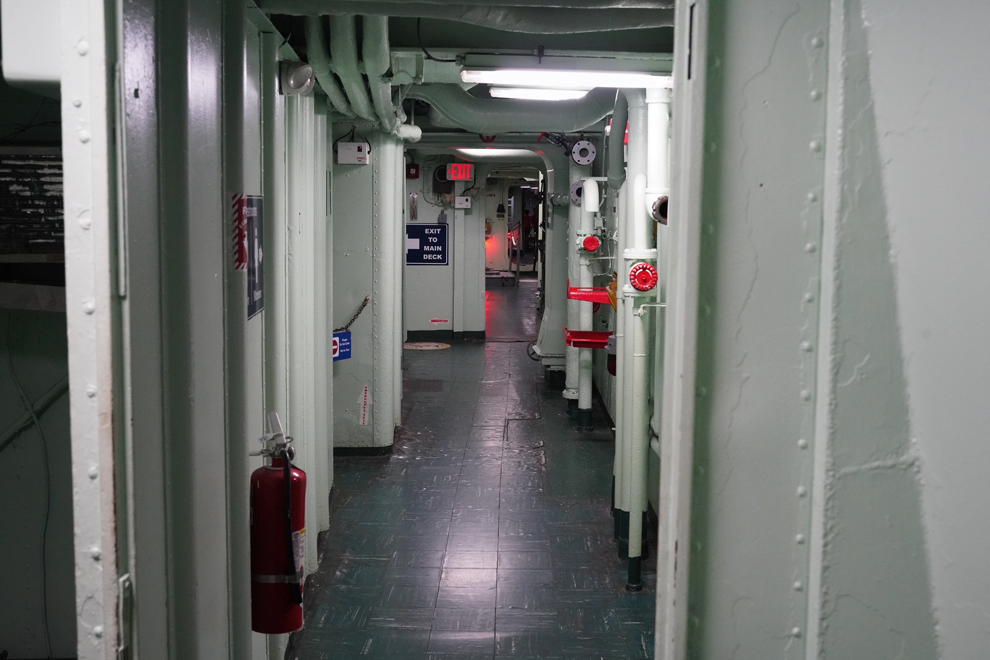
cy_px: 330
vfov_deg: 32.6
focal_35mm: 41
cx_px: 495
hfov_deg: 47.4
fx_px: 1128
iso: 6400
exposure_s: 1/80
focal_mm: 41
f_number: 9
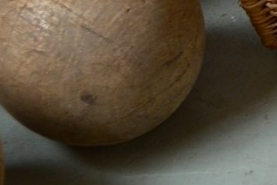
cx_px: 470
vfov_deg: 7.6
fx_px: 1363
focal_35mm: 177
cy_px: -129
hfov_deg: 11.0
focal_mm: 32
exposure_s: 1/80
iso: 1000
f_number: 4.8
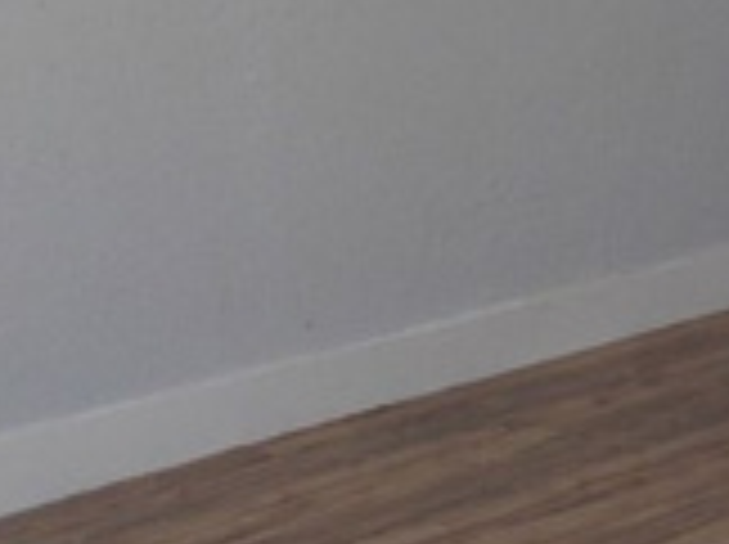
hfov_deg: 18.0
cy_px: 27
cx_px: 909
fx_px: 2166
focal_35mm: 103
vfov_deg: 14.2
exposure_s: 1/60
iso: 80
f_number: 3.2
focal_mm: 4.6
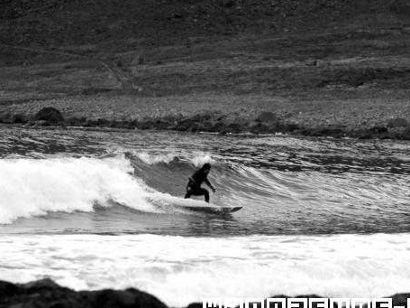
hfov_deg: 8.4
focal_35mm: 236
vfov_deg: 6.3
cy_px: 163
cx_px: 235
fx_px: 2790
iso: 800
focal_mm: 135
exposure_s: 1/500
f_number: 3.2
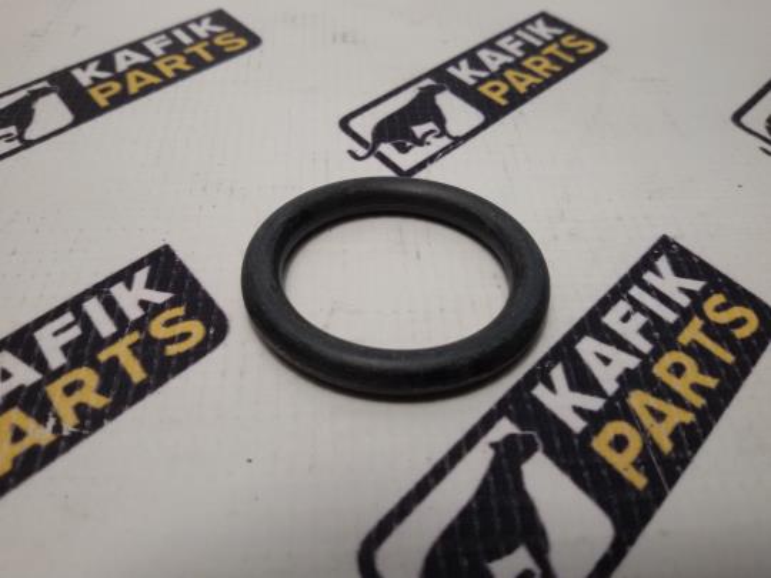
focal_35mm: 31
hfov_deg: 58.4
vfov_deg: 45.4
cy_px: 289
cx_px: 386
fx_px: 690
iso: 50
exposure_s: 1/50
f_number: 2.4
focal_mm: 2.93
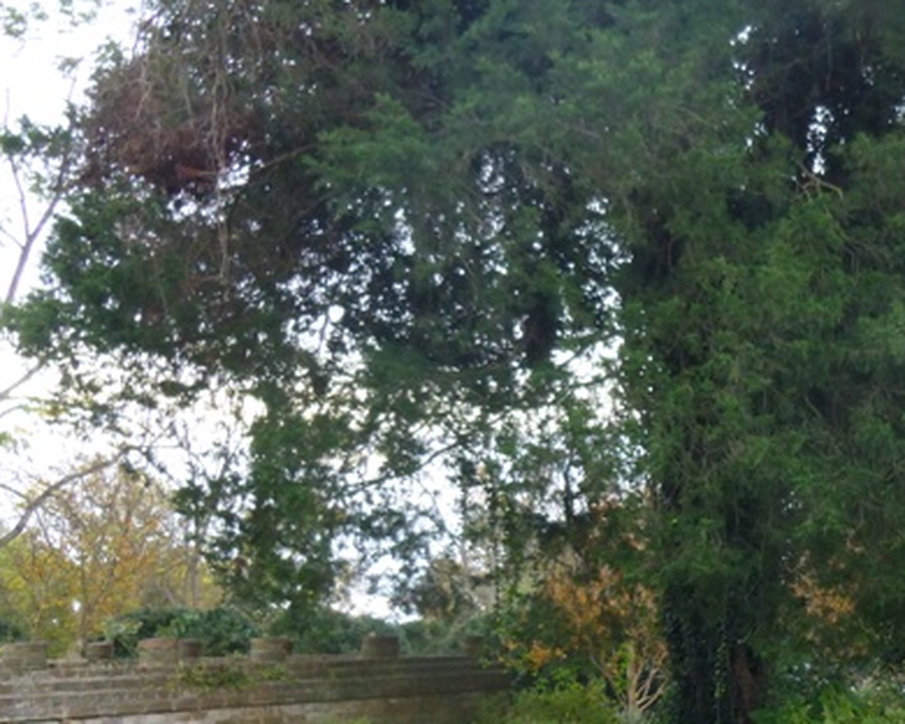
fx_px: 1446
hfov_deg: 32.6
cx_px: 856
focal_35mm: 54
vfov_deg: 27.9
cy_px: 476
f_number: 3.1
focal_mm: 4.5
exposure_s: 1/60
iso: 200
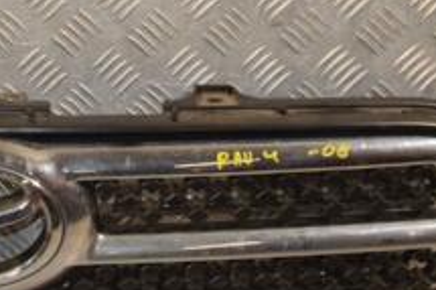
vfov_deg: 10.2
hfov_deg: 15.0
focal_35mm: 134
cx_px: -28
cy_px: 73
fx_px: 1622
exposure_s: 1/200
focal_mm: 32
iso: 800
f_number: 10
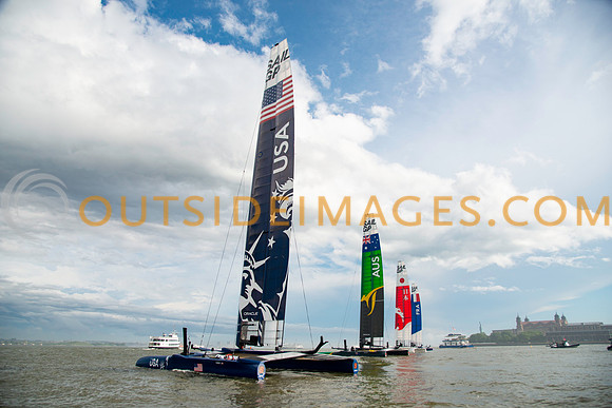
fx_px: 409
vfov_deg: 53.0
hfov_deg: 73.6
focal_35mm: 24
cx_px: 306
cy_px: 204
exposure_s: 1/2500
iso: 320
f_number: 5.6
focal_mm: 24
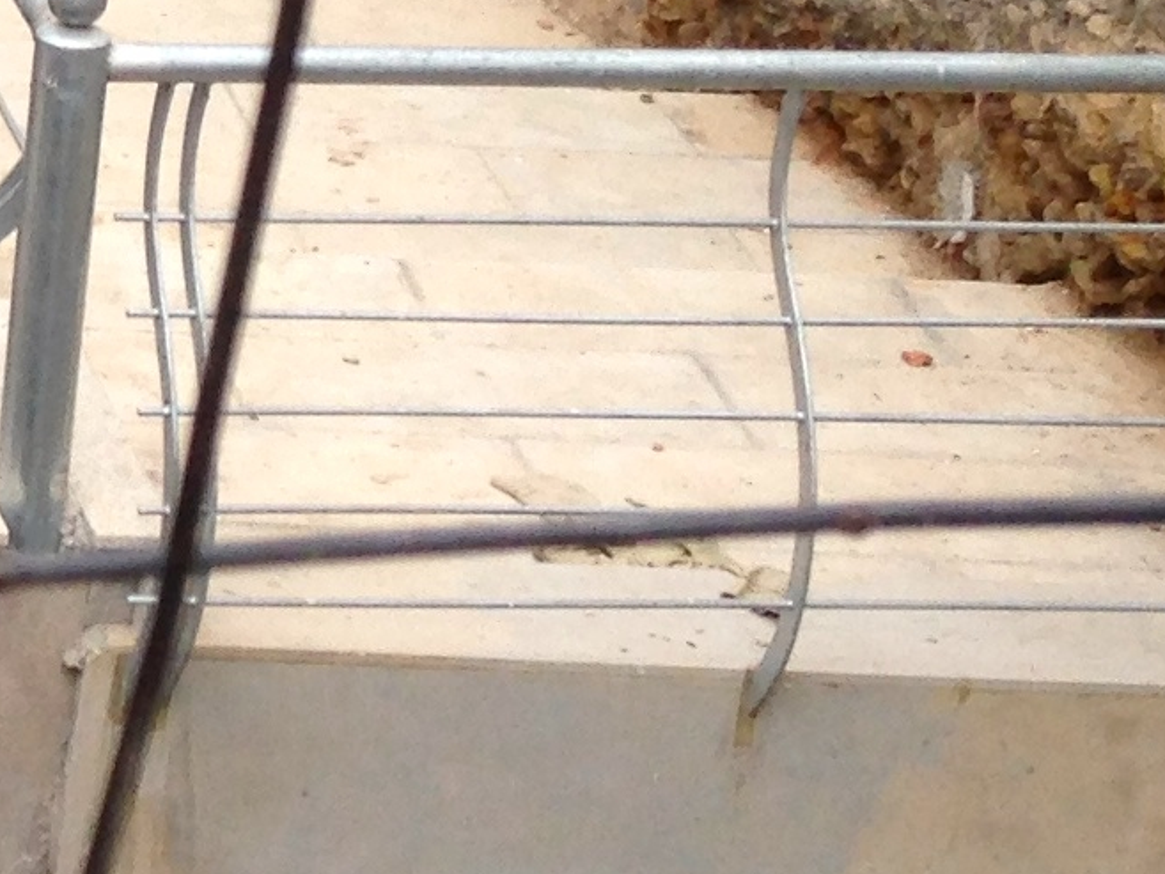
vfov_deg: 8.9
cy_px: -293
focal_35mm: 164
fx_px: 5520
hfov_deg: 10.9
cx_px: -1254
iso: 50
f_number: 2.4
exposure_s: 1/1063
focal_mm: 4.12
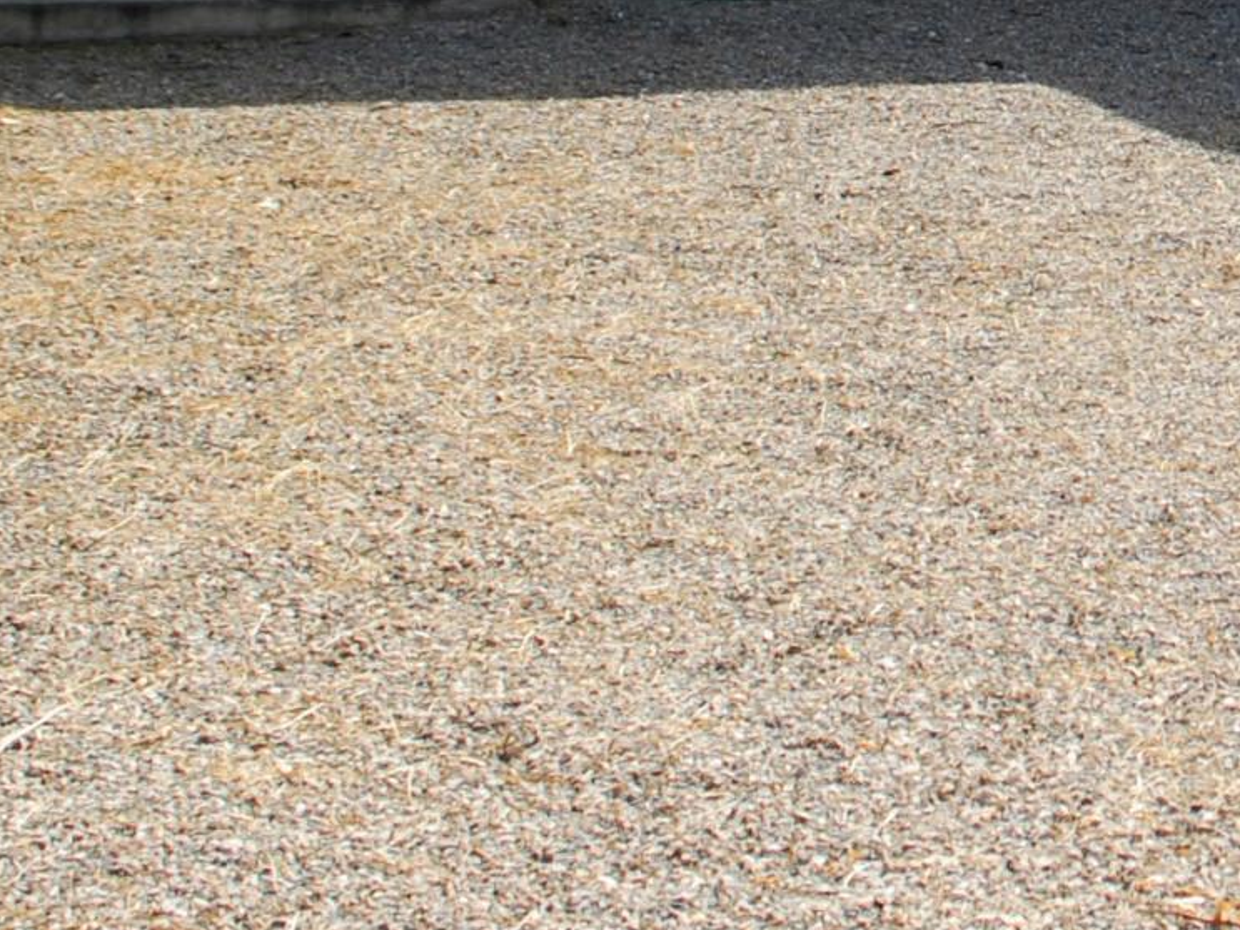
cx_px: 1662
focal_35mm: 105
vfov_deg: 13.5
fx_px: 3761
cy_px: -359
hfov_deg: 17.4
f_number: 7.1
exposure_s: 1/200
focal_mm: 18
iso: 100
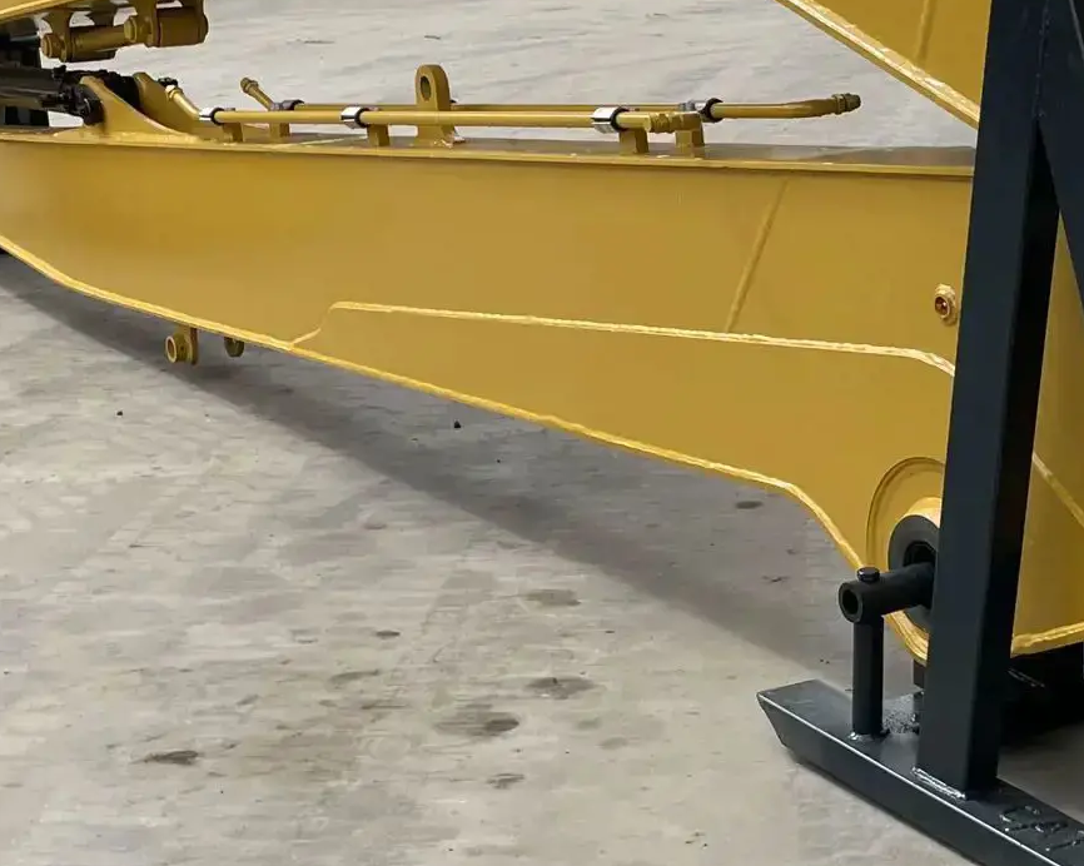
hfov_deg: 24.4
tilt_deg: -12.0
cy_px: 358
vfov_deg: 20.1
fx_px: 2437
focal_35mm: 76
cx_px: 955
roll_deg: +0.2
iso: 32
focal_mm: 4.2
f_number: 1.6
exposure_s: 1/2212
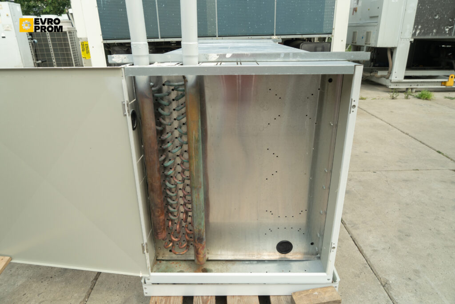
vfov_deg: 53.1
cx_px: 228
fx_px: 303
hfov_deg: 73.7
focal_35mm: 24
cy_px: 152
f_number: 8
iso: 640
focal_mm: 24
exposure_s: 1/80
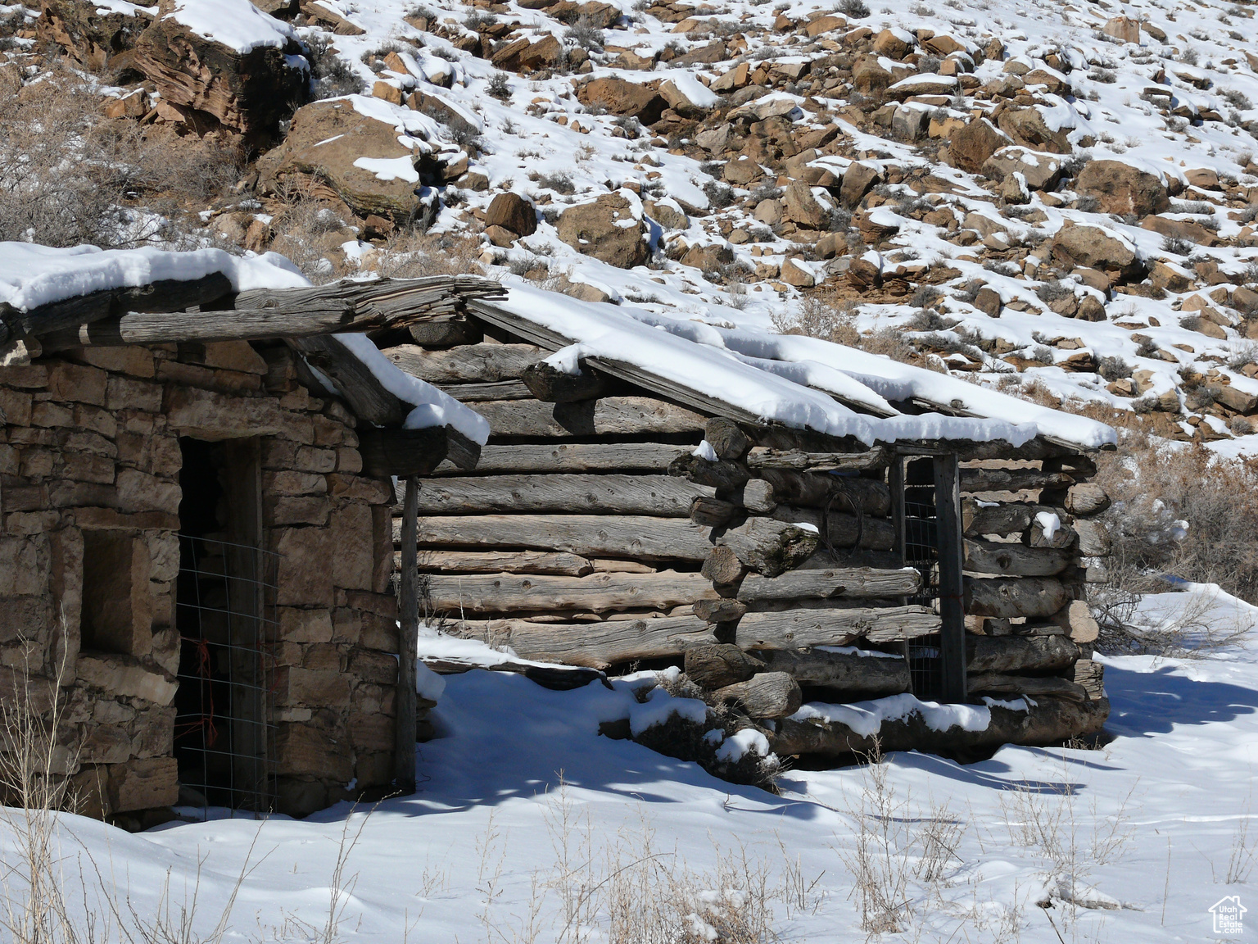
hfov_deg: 18.9
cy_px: 472
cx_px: 629
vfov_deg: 14.2
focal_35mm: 104
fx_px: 3780
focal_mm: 21.9
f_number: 5.6
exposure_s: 1/500
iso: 100
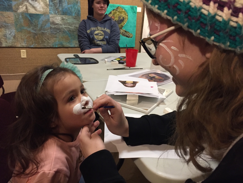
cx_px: 122
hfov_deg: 61.7
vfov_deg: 48.2
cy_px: 92
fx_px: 204
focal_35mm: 29
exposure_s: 1/30
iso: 200
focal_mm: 4.15
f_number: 2.2
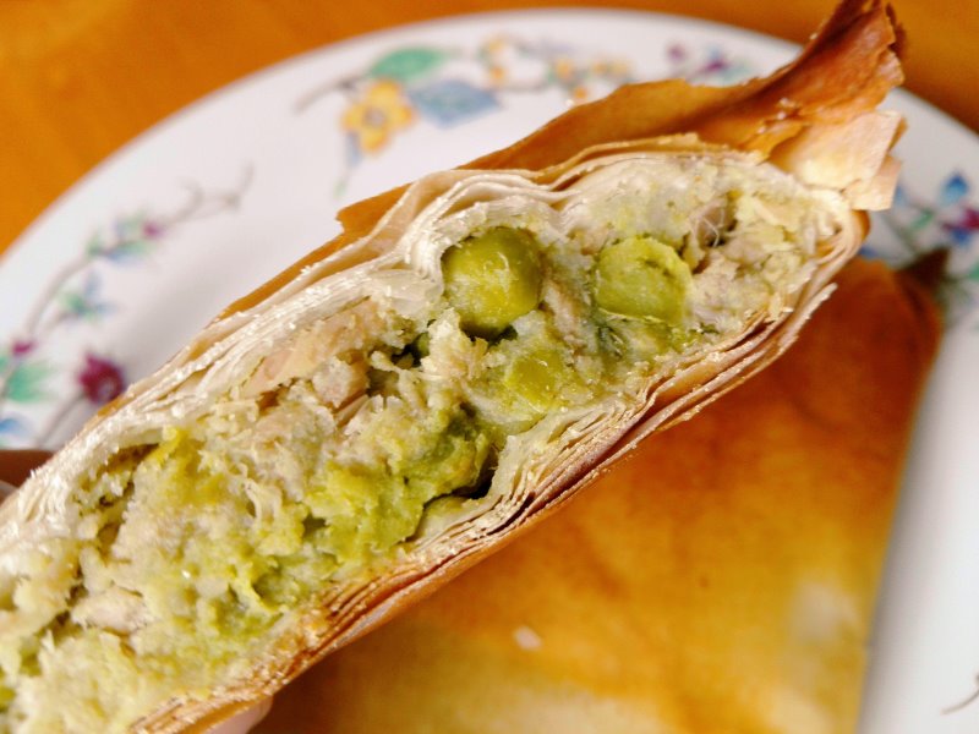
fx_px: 764
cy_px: 367
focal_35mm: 27
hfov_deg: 65.3
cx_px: 490
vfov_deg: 51.4
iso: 110
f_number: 2
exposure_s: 1/33
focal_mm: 3.68
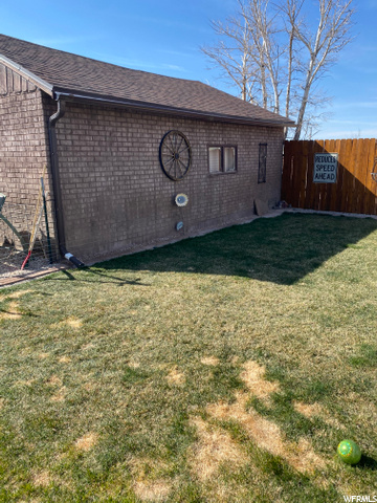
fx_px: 378
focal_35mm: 26
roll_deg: +0.1
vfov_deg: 67.3
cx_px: 188
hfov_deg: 53.1
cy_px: 252
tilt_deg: -9.6
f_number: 1.8
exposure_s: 1/1543
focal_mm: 4.25
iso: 32
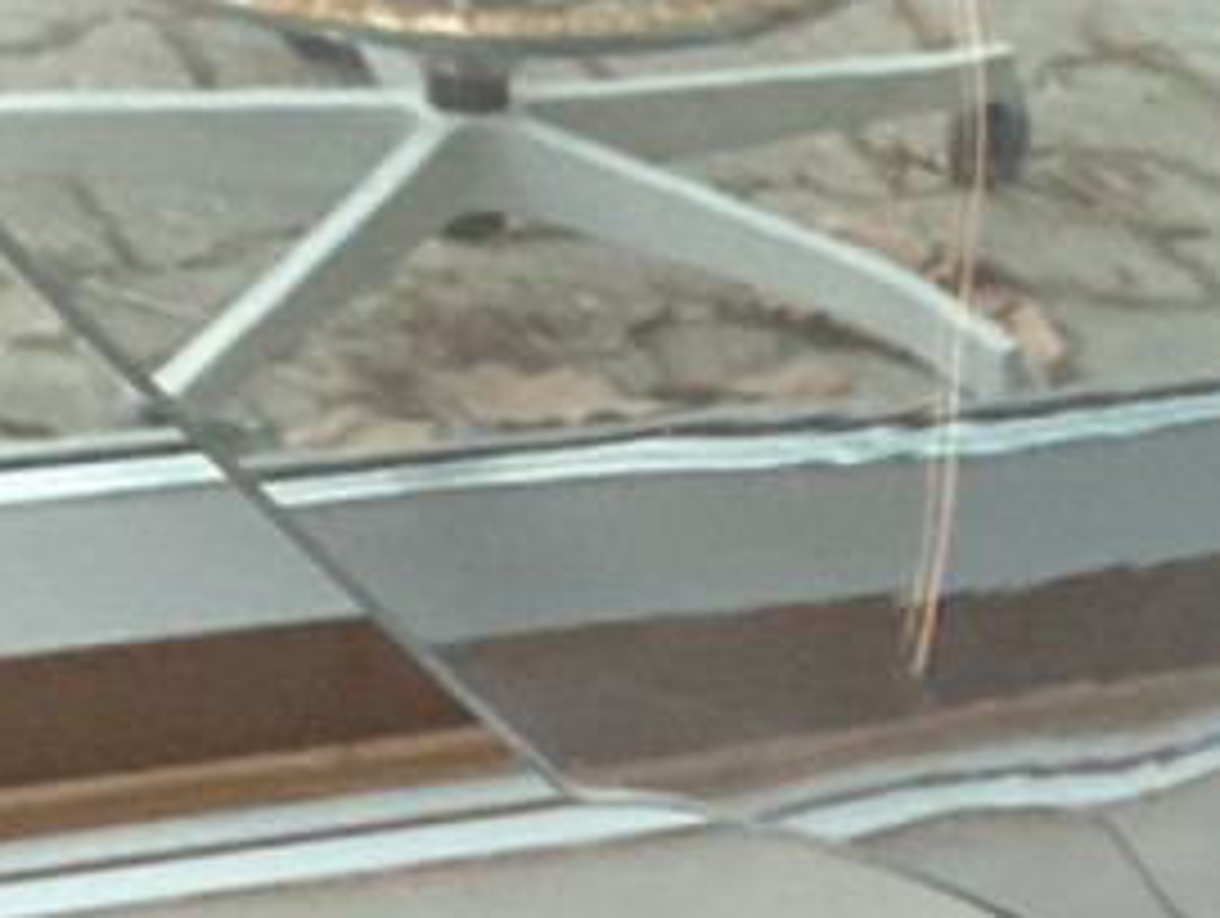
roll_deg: -15.1
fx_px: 6035
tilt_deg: -33.8
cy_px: 1544
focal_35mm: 171
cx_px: 3300
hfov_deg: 9.7
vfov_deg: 8.4
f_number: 1.8
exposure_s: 1/40
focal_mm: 3
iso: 250
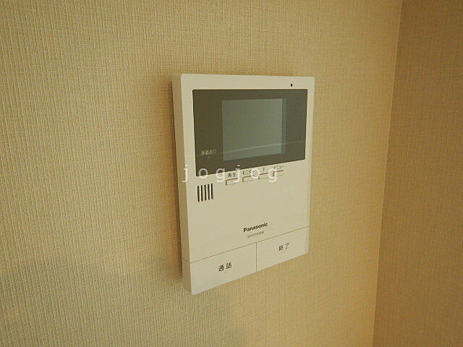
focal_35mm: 24
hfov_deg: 71.6
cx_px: 232
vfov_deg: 56.8
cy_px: 174
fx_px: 321
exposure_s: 1/30
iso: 280
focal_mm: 4.3
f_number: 2.8
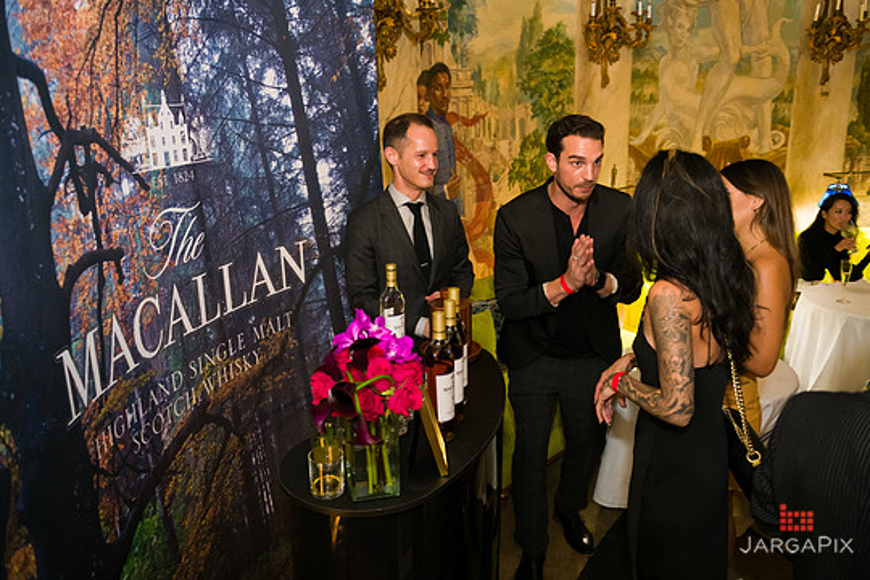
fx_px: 701
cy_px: 276
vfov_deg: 44.9
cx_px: 427
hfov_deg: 63.7
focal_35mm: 29
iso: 1600
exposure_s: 1/80
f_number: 2.8
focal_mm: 27
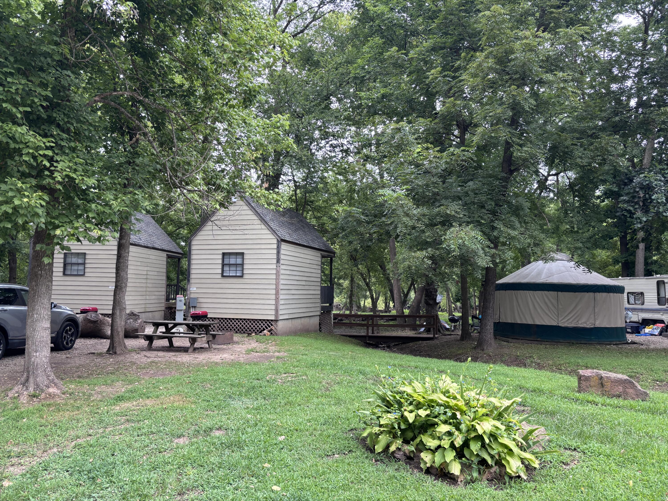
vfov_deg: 53.1
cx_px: 334
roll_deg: -1.6
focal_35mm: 26
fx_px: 502
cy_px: 250
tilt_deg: +4.0
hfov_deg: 67.3
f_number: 1.6
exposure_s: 1/121
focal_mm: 5.96
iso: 80
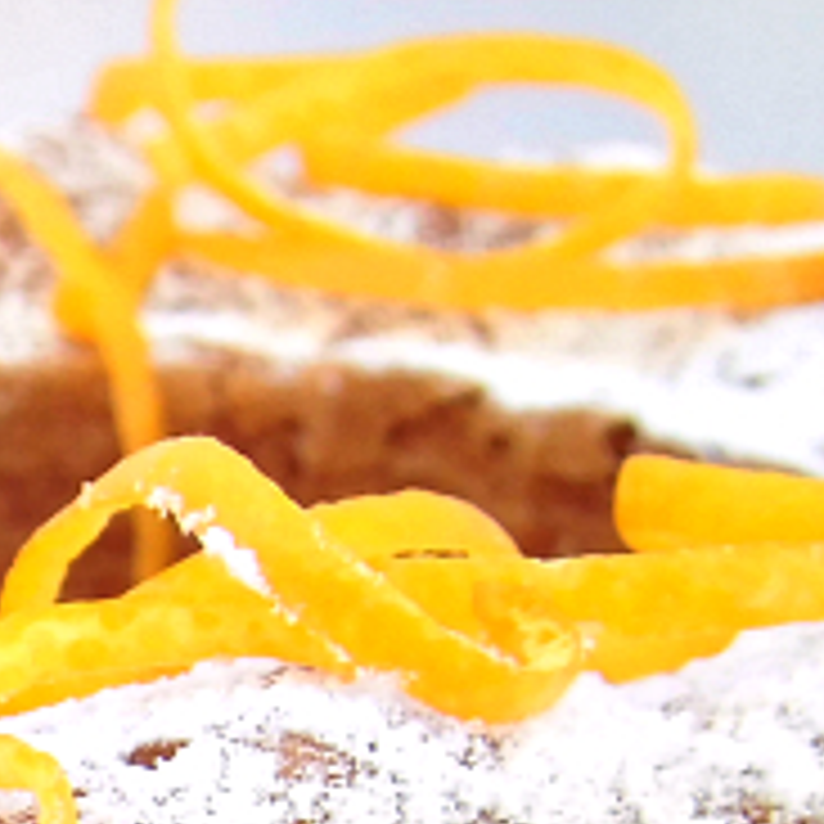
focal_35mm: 233
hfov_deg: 7.2
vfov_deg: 7.2
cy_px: 1716
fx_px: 6275
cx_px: -995
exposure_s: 1/200
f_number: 3.4
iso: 100
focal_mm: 8.3
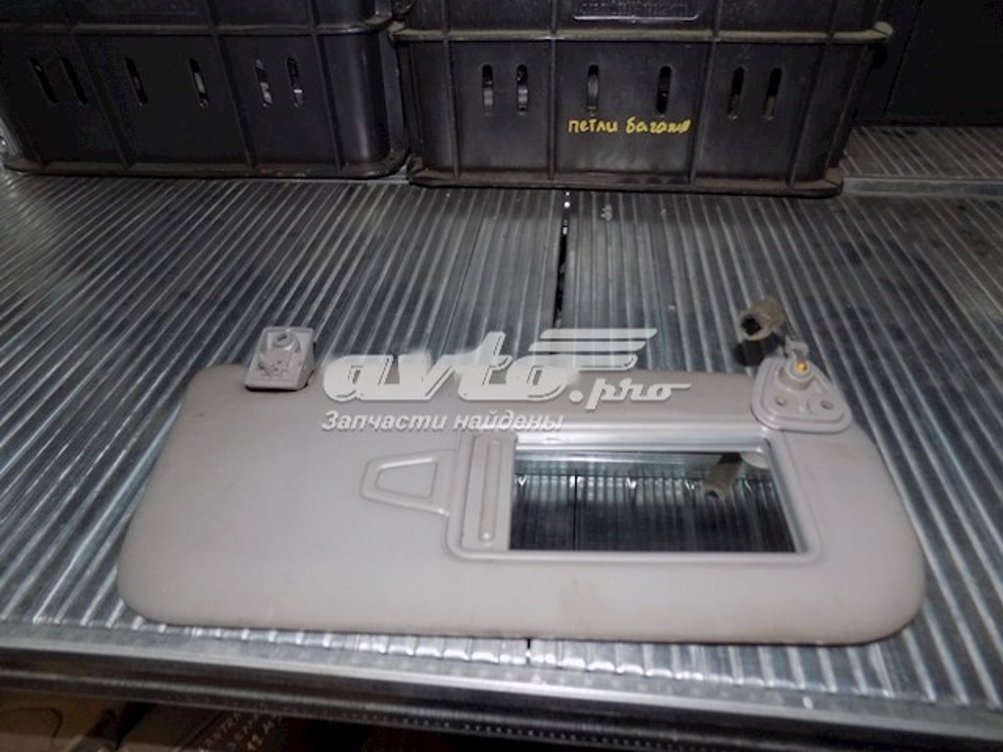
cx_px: 502
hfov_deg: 73.9
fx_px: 666
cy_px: 376
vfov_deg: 58.9
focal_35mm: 23
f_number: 3.1
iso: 200
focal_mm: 4
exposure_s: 1/30
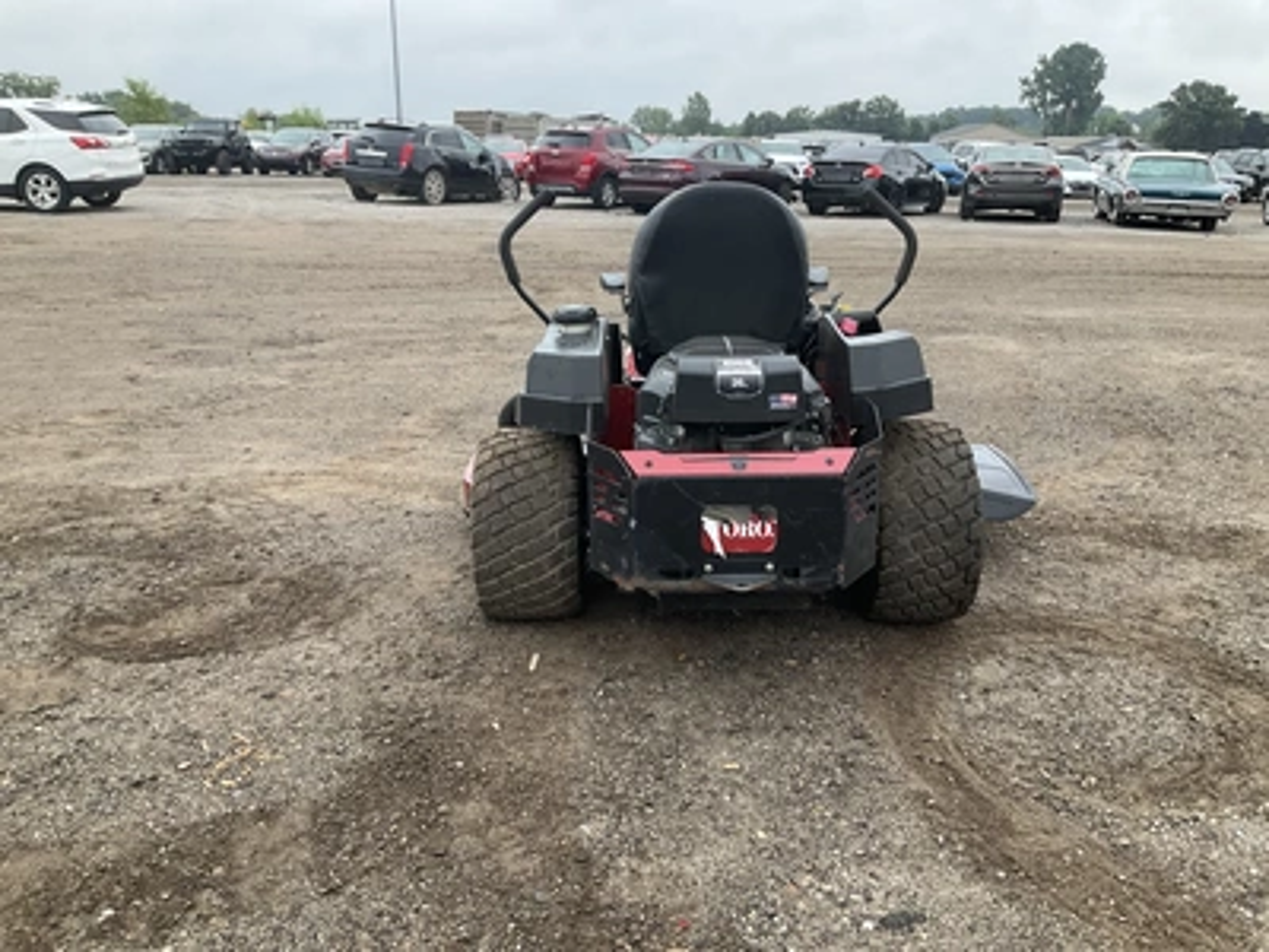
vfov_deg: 48.2
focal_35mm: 29
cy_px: 476
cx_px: 634
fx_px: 1063
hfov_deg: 61.7
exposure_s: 1/148
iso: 20
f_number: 1.8
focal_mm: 3
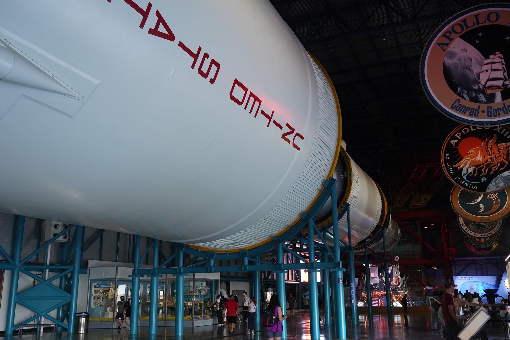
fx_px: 496
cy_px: 170
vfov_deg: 37.9
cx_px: 255
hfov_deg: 54.4
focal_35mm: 35
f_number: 5.6
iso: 3200
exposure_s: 1/80
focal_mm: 35
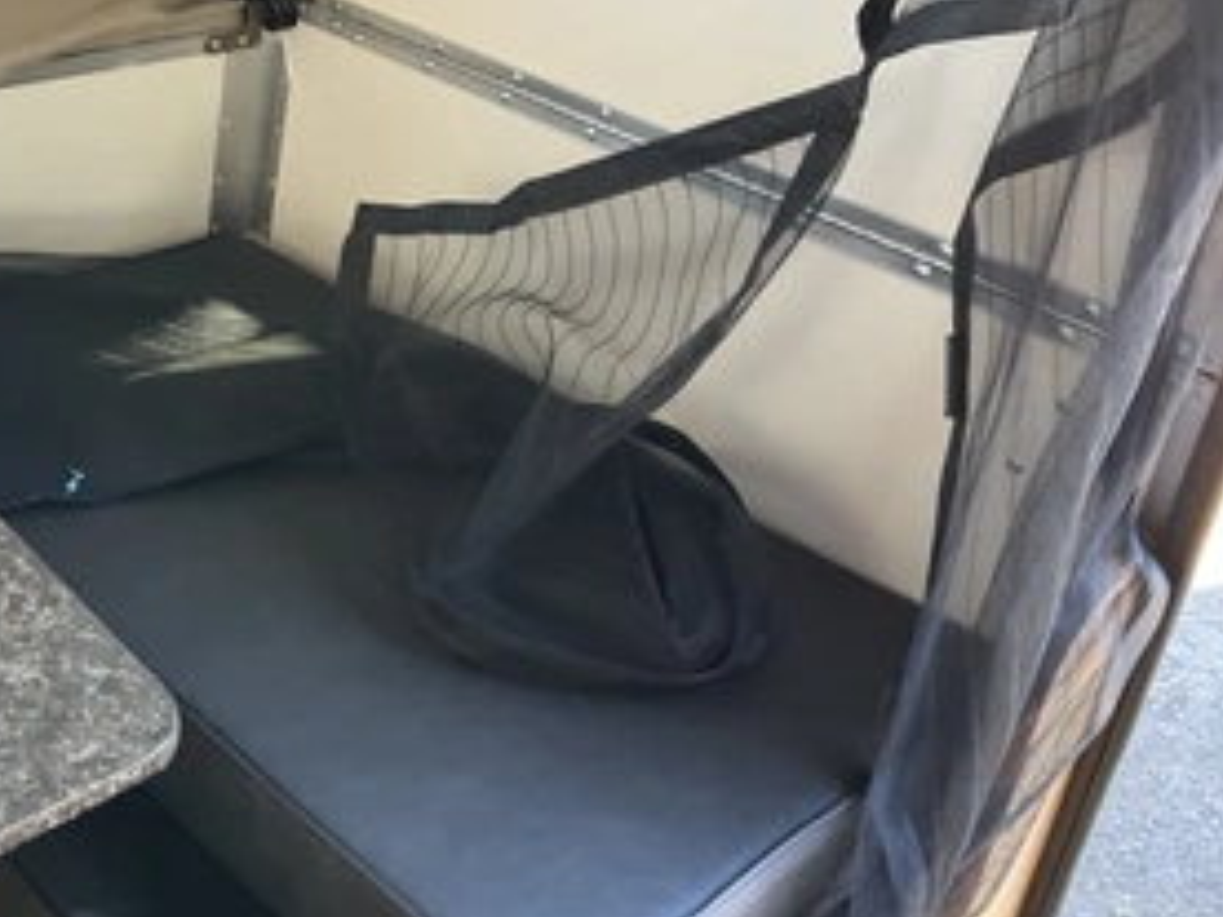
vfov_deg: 34.3
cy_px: 377
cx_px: 412
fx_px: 1484
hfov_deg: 44.2
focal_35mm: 42
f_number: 1.8
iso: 160
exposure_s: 1/60
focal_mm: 3
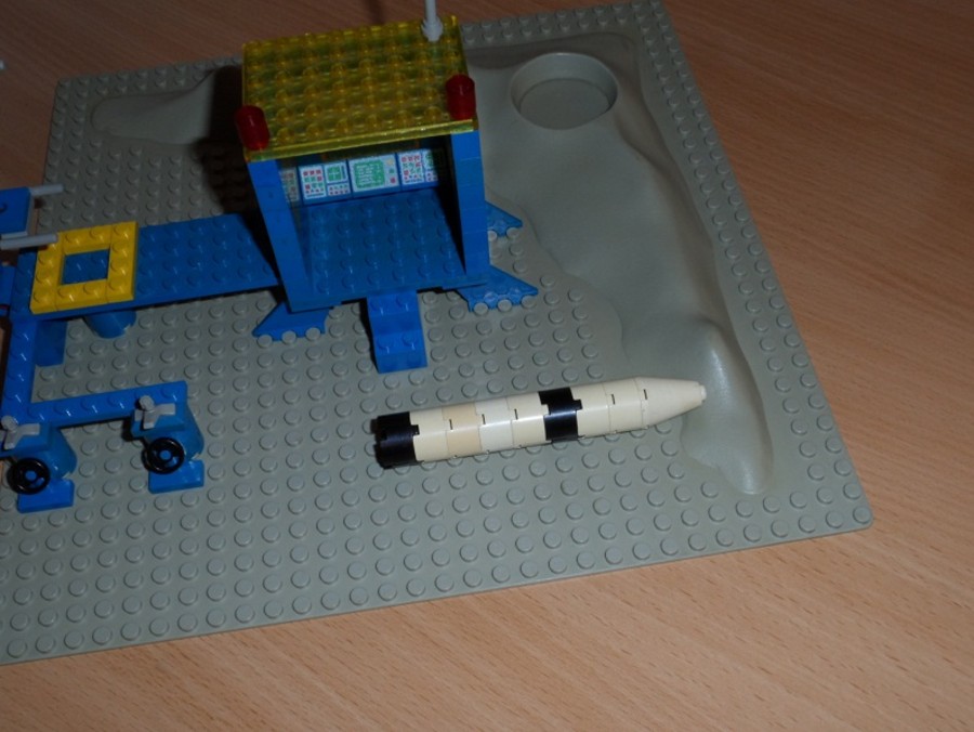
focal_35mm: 41
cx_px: 487
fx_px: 1154
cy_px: 366
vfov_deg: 35.2
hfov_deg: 45.8
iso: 100
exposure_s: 1/15
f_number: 7.4
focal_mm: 6.8
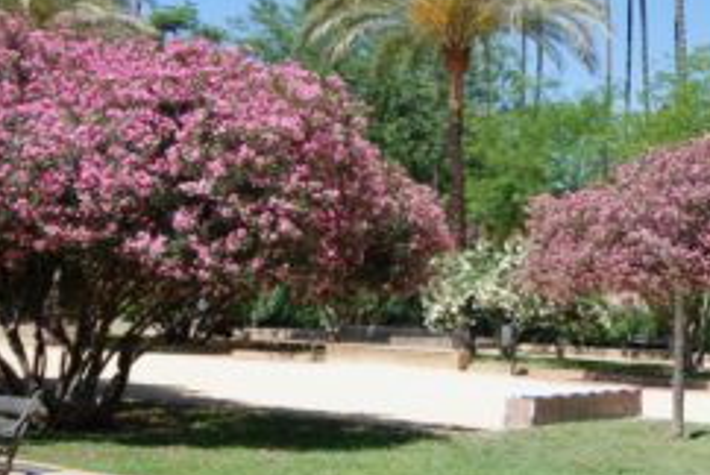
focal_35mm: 62
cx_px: 604
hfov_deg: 31.2
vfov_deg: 21.5
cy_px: 45
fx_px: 1224
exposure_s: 1/160
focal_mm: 20
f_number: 6.3
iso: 100
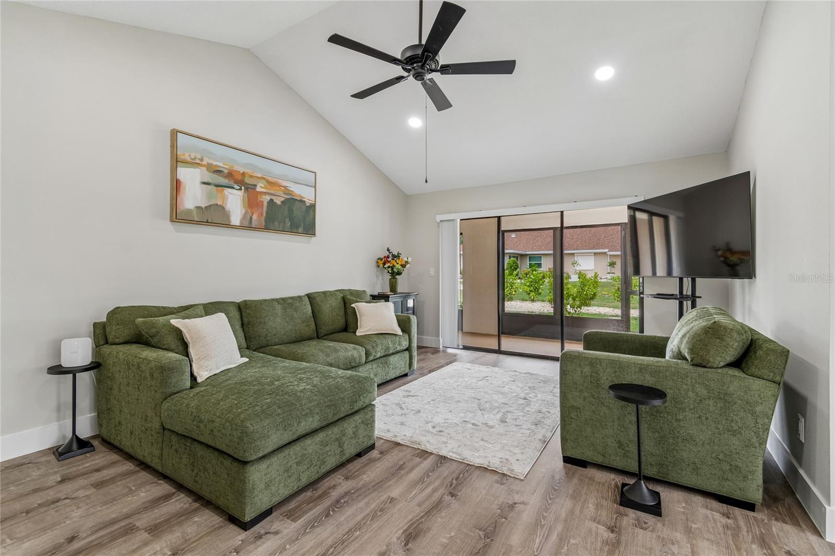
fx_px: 348
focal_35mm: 15
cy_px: 278
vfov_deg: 77.3
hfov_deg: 100.4
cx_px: 418
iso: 100
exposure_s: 1/6
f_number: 7.1
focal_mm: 10
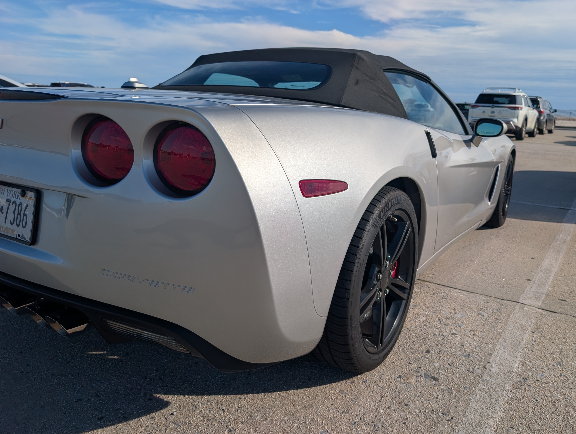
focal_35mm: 27
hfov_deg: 65.1
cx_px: 316
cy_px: 210
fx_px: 450
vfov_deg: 51.5
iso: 23
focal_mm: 6.9
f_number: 1.68
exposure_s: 1/3115
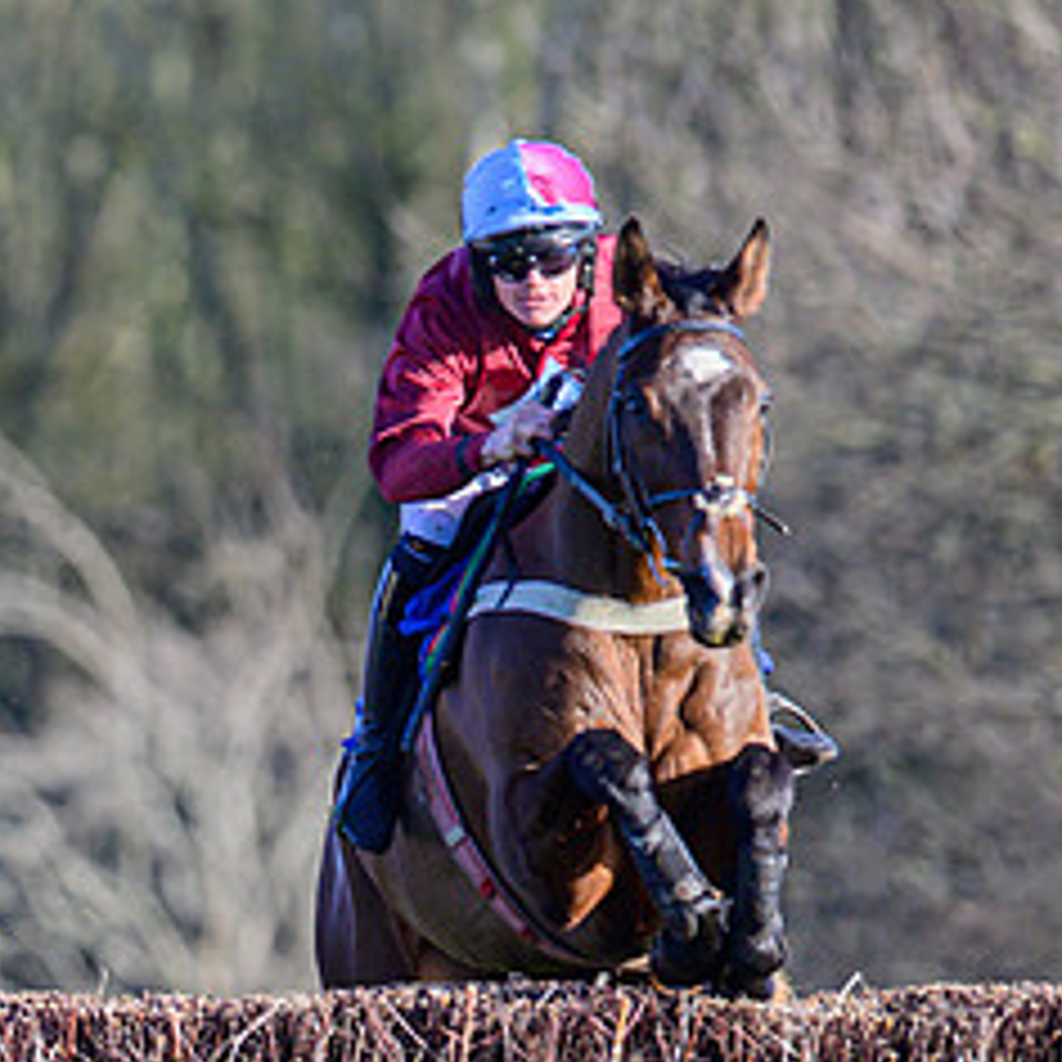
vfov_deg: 1.6
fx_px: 37903
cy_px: 807
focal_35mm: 1092
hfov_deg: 1.6
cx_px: -219
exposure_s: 1/2000
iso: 400
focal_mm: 400
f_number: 5
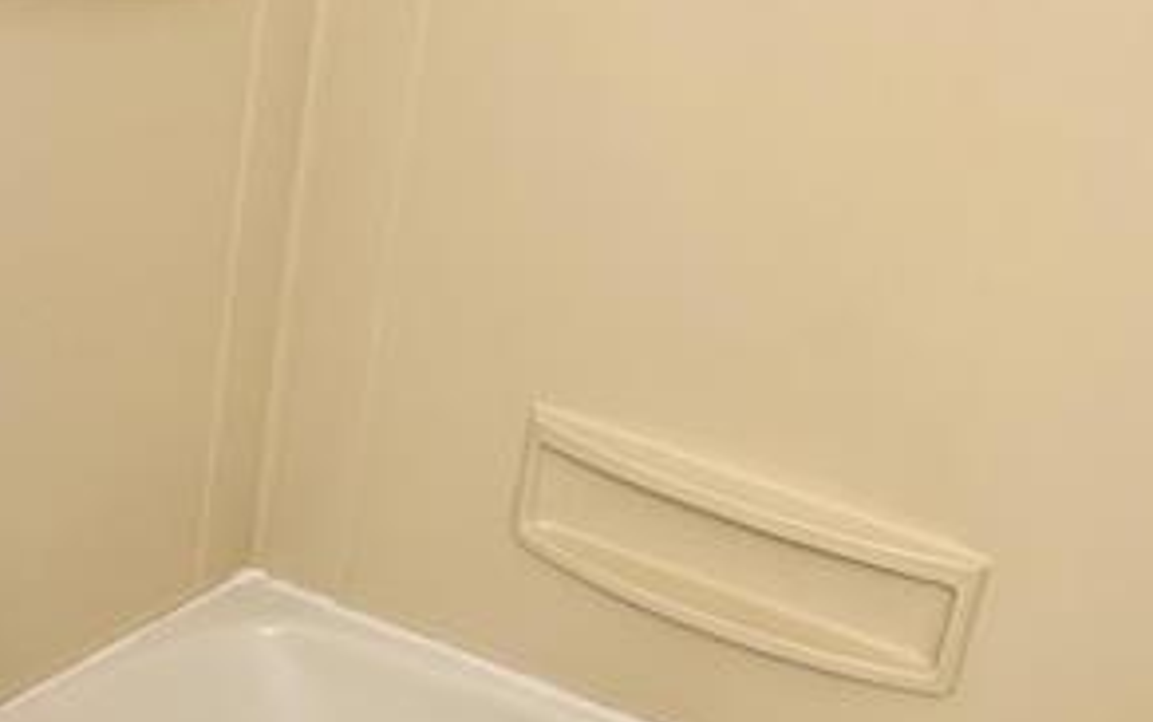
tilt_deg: -11.4
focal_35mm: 39
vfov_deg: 32.5
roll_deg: -14.8
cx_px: 936
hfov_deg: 47.4
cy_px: 233
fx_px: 1226
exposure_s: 1/120
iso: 250
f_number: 2.2
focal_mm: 2.22
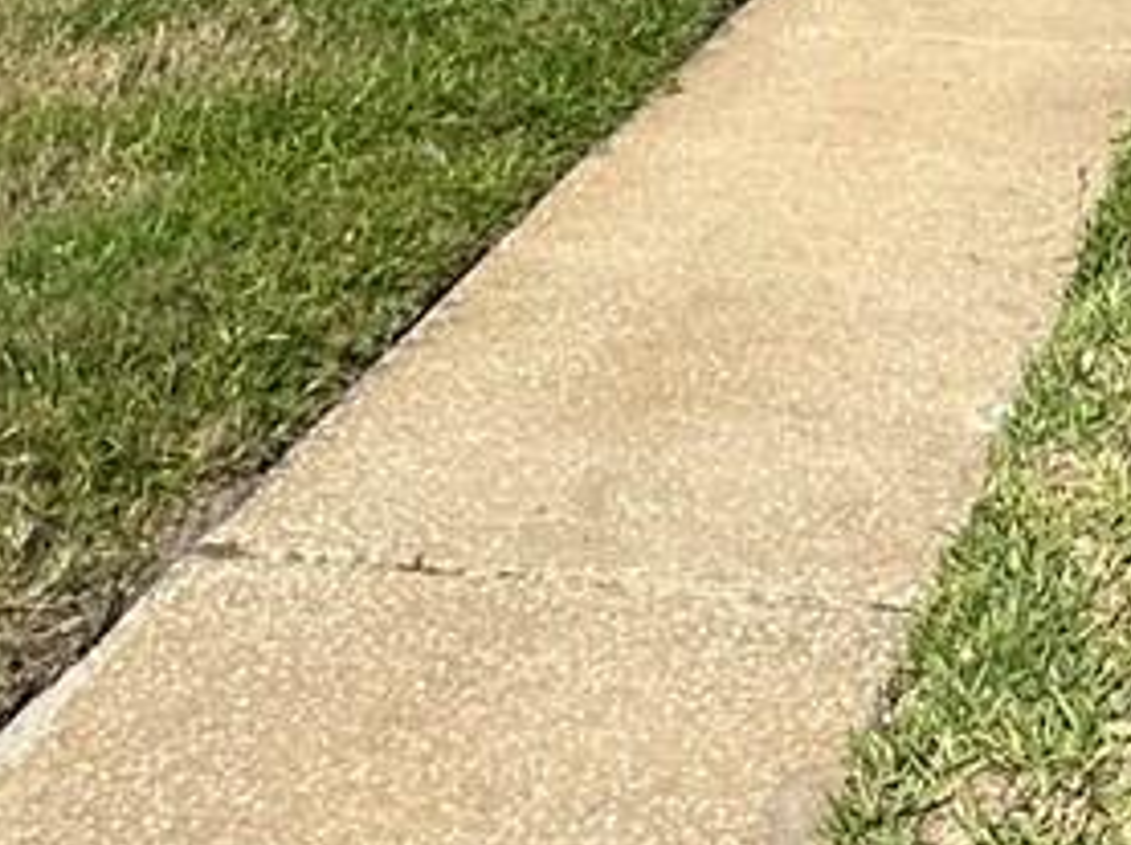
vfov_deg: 13.9
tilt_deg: +7.9
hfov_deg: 23.1
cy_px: -1065
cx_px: 1139
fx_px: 2643
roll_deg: -0.5
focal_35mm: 81
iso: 40
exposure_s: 1/2959
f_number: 2.2
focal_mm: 2.22
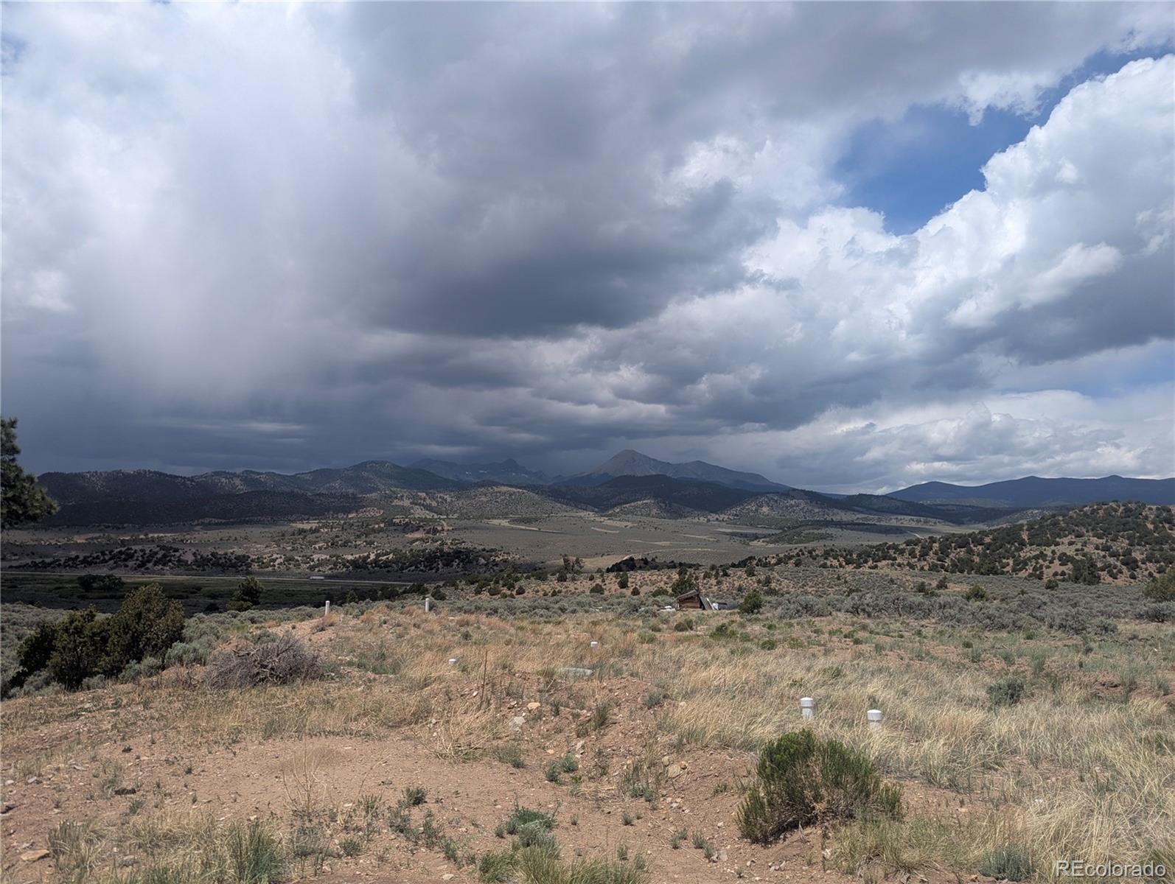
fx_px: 816
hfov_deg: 71.5
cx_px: 588
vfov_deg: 56.9
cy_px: 442
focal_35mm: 24
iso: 46
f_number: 1.85
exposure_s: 1/3425
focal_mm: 6.81
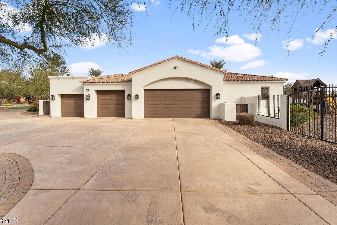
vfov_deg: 73.6
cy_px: 104
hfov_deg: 96.7
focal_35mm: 16
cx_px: 168
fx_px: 150
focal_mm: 14
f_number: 9
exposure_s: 1/1000
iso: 800
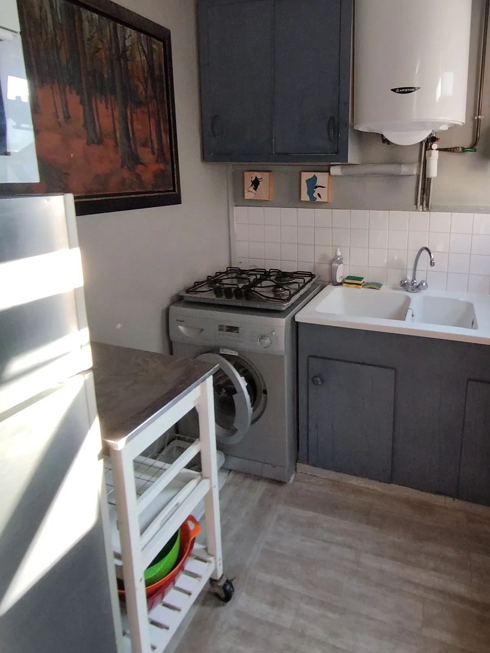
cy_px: 254
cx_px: 316
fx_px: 396
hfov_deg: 62.3
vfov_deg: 77.9
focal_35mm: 21
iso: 60
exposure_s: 1/33.3
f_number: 2.2
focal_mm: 1.65
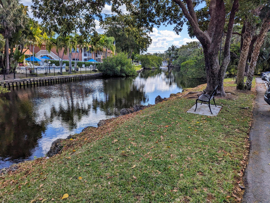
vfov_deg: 56.9
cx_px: 135
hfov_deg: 71.5
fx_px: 187
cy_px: 102
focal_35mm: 24
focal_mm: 6.81
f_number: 1.85
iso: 38
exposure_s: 1/1919
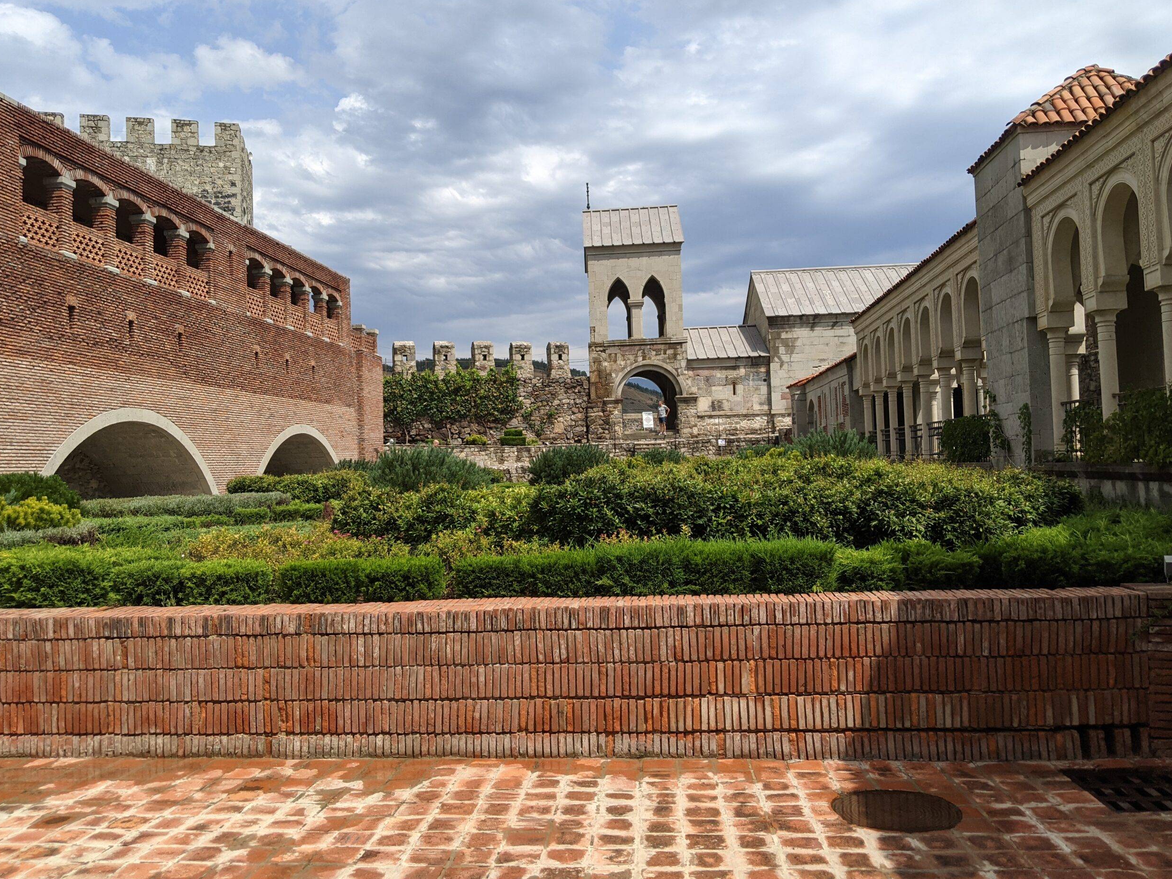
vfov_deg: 49.7
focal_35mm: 28
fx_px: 948
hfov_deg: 63.4
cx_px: 596
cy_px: 431
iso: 72
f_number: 1.8
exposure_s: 1/4695
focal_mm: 4.44
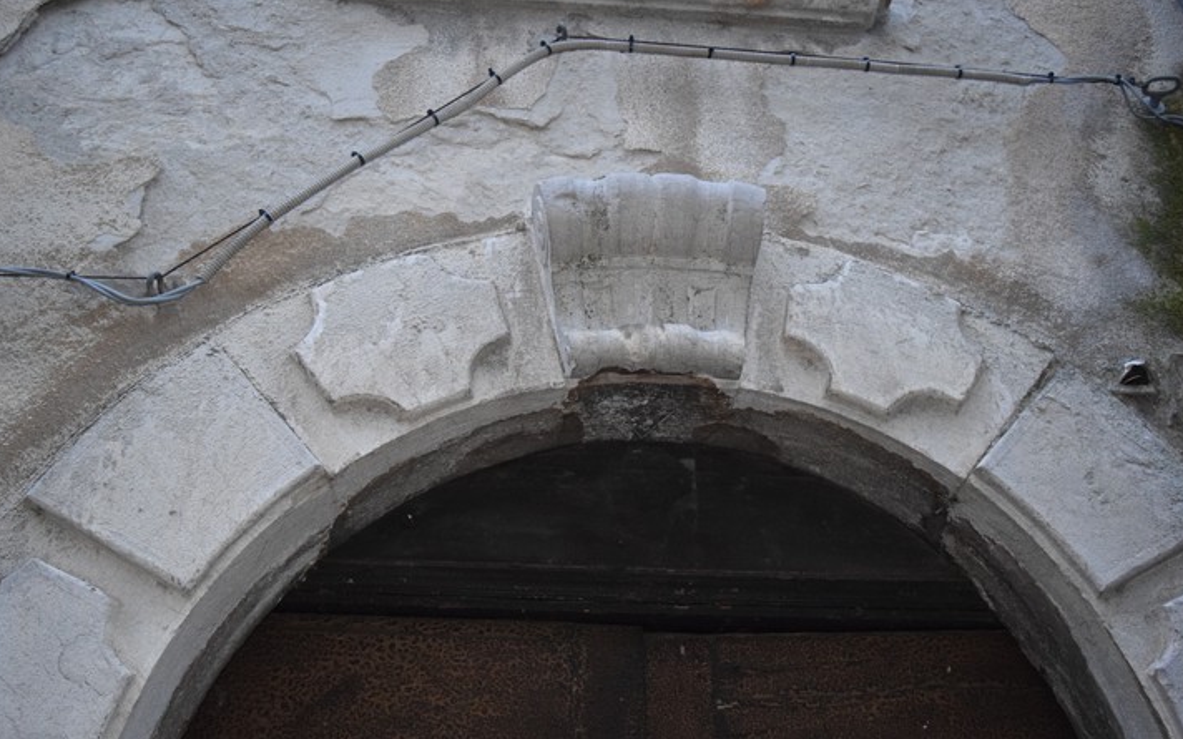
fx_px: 1096
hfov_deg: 56.7
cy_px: 397
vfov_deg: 37.3
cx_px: 590
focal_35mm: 34
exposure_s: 1/60
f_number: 3.8
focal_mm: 22
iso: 3200
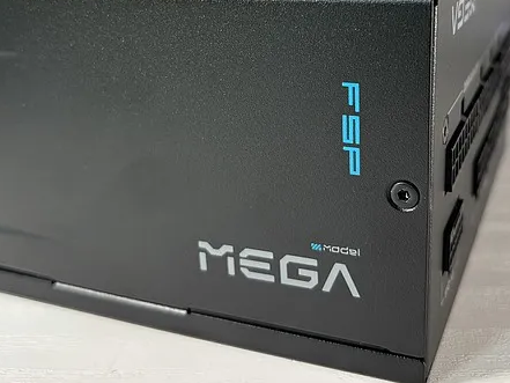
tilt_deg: -18.2
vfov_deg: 31.1
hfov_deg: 41.2
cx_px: 283
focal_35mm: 46
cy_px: 104
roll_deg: +3.0
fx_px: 678
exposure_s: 1/121
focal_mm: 5.96
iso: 125
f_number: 1.6
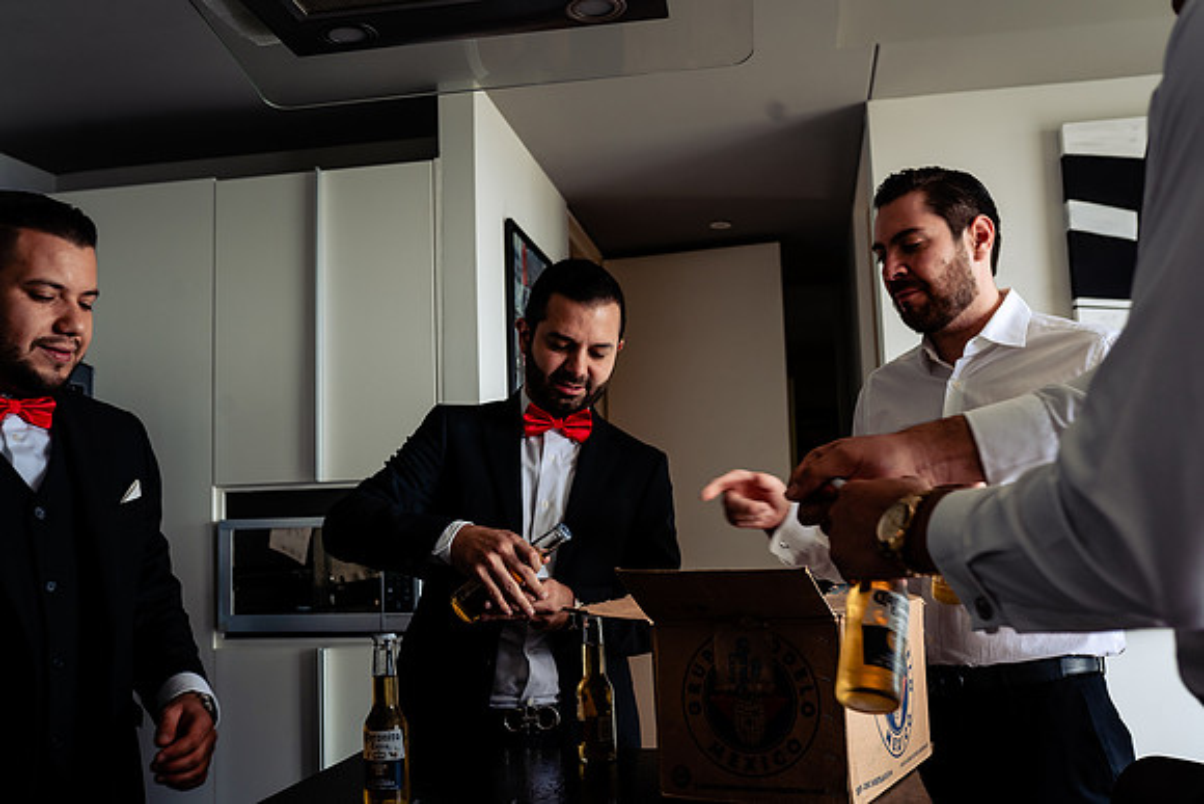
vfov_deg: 37.9
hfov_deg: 54.4
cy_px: 402
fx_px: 1171
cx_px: 602
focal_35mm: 35
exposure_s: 1/80
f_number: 5
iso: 500
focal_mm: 35
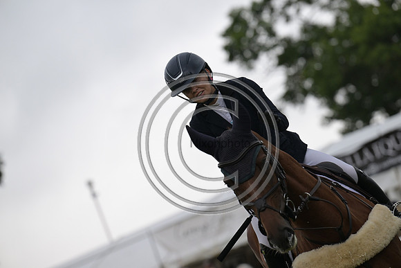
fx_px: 2228
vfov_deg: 6.9
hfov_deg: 10.3
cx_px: 200
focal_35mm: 200
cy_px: 134
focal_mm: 200
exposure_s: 1/1250
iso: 1100
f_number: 4.5
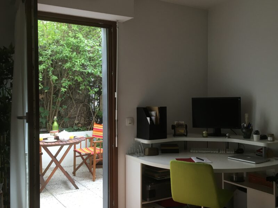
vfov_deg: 48.2
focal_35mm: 29
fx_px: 233
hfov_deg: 61.7
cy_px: 104
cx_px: 139
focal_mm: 4.15
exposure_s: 1/33
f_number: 2.2
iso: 64
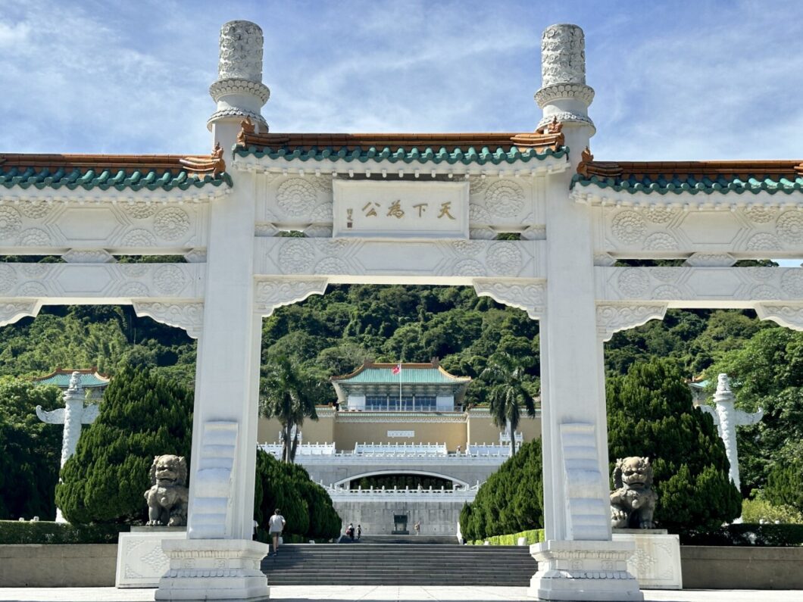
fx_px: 1113
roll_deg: -0.6
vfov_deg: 30.3
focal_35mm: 48
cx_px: 402
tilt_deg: +13.0
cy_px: 301
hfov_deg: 39.7
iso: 64
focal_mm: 6.86
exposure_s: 1/3731
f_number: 1.78
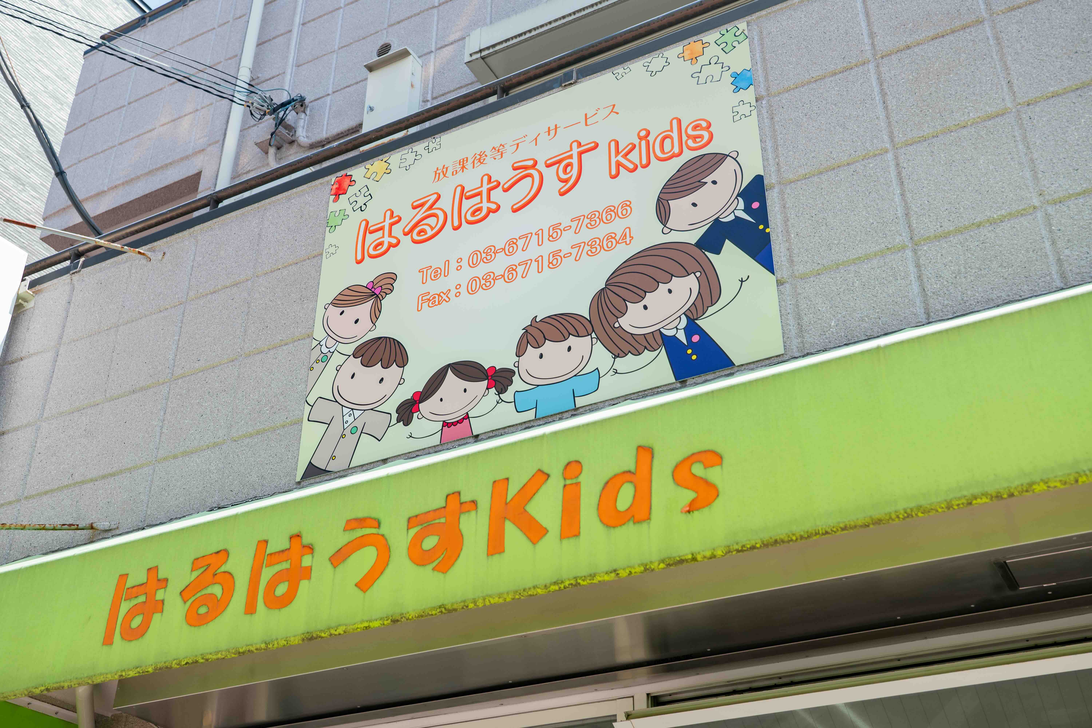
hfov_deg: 48.5
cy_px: 364
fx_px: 1213
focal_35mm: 40
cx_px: 546
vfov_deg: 33.4
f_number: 5.6
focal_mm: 40
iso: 200
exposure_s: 1/100
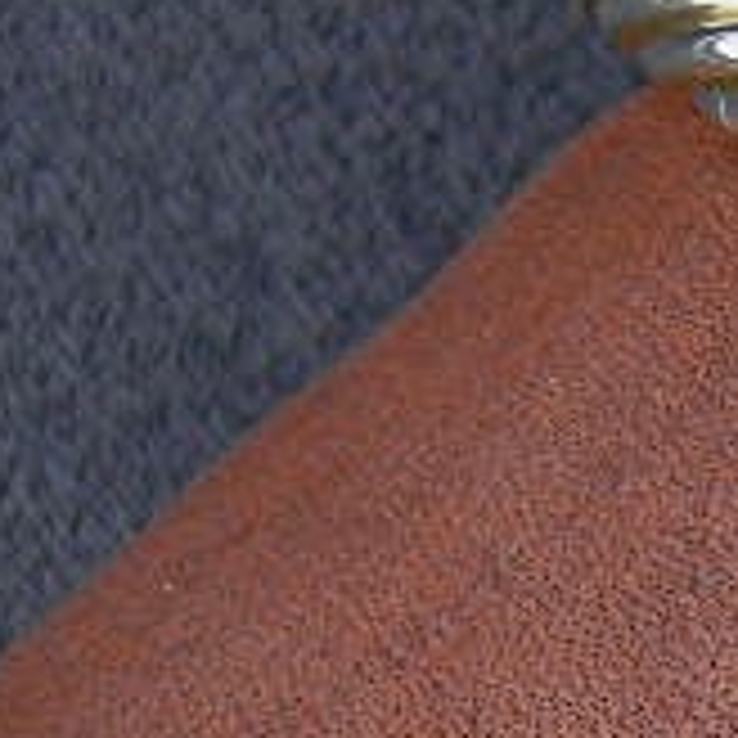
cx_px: 1341
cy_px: 482
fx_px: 4896
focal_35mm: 203
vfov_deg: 8.6
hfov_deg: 8.3
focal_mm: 10.6
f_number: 4
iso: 200
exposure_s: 1/4.4
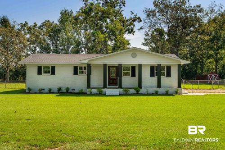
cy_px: 75
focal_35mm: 35
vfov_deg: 37.8
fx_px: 219
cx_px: 112
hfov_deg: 54.5
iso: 100
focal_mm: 35
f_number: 8
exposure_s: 1/30
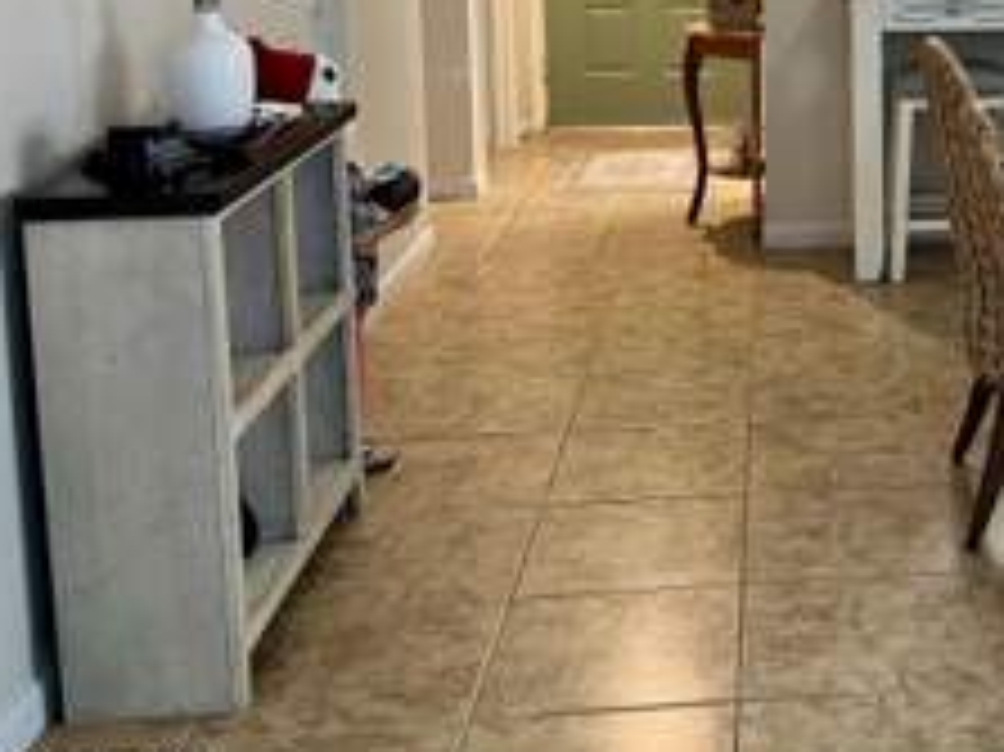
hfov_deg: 32.0
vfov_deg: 25.1
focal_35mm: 56
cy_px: 34
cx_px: 981
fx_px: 1623
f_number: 1.5
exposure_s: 1/60
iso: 160
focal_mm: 5.7
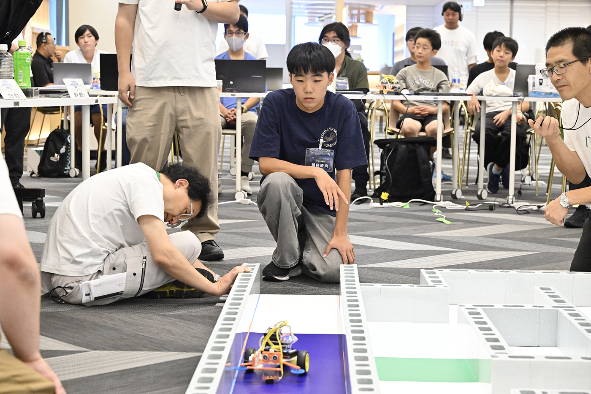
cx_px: 296
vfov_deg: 18.2
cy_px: 197
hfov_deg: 27.0
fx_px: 1231
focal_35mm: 75
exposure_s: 1/200
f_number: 6.3
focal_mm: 75
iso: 8000
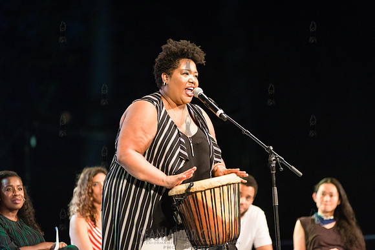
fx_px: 2084
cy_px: 125
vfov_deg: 6.9
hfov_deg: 10.3
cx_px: 188
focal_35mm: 200
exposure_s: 1/500
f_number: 2.8
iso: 3200
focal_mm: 200
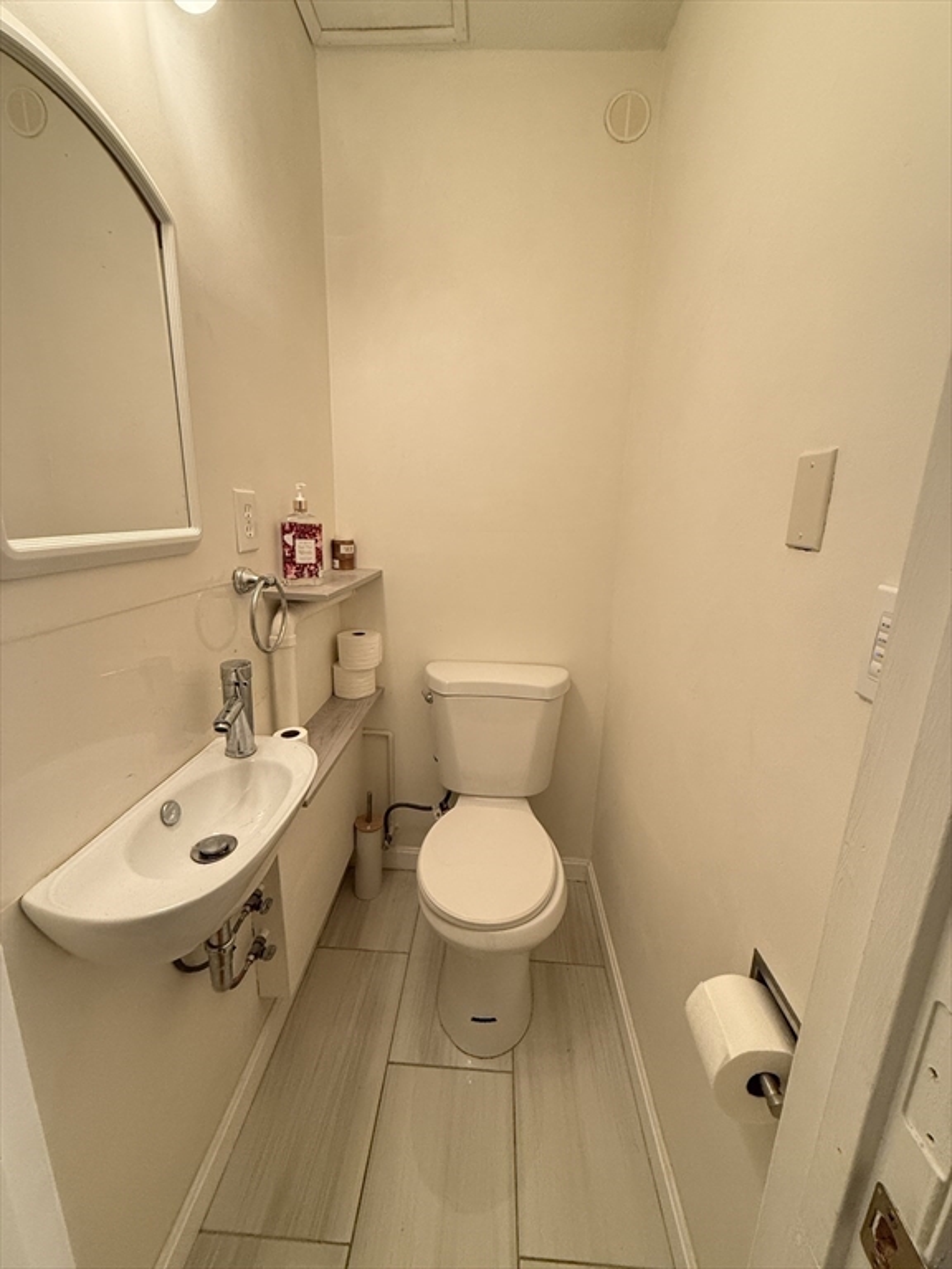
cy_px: 634
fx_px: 513
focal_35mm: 14
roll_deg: -1.5
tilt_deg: -13.0
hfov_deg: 85.7
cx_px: 476
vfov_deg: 102.1
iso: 500
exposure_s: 1/60
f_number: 2.2
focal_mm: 2.22
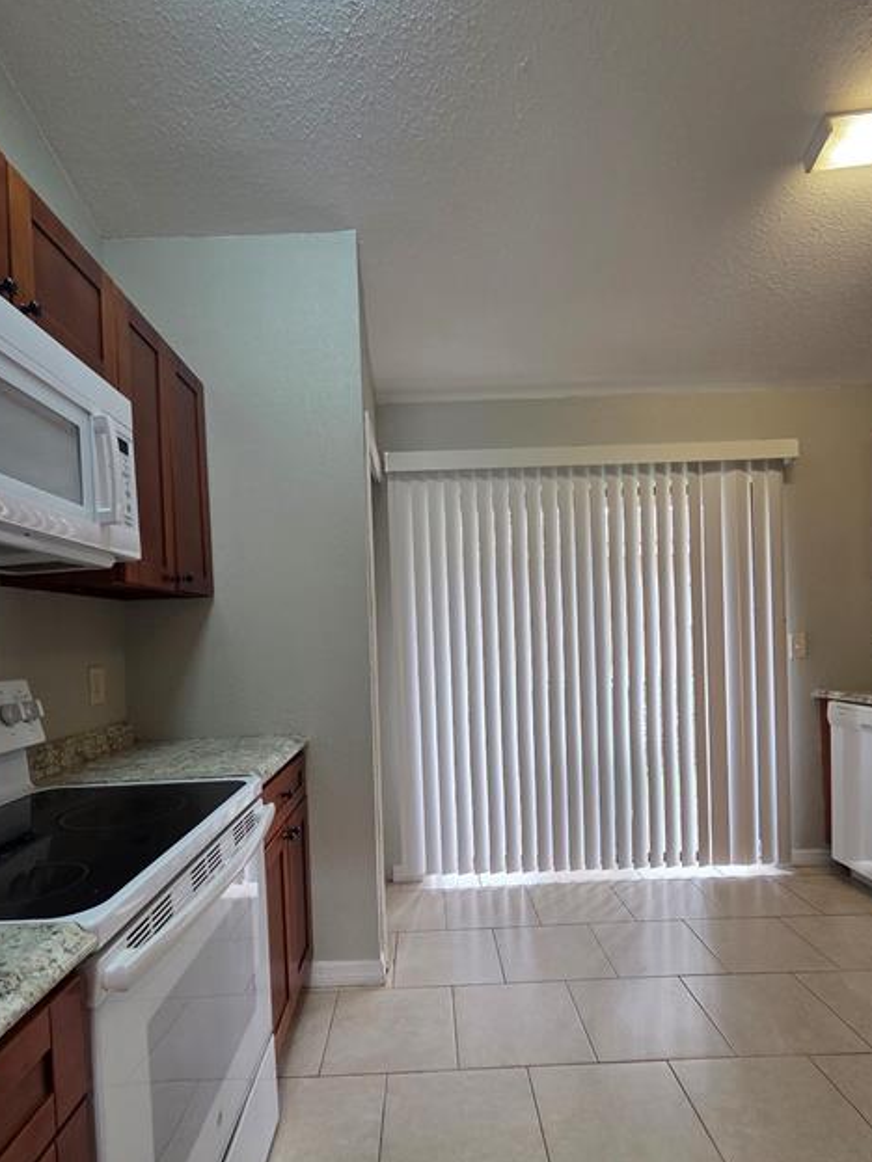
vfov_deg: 94.1
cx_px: 423
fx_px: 537
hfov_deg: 78.1
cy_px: 646
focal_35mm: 16
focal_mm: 2.2
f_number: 2.2
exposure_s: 1/60
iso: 200
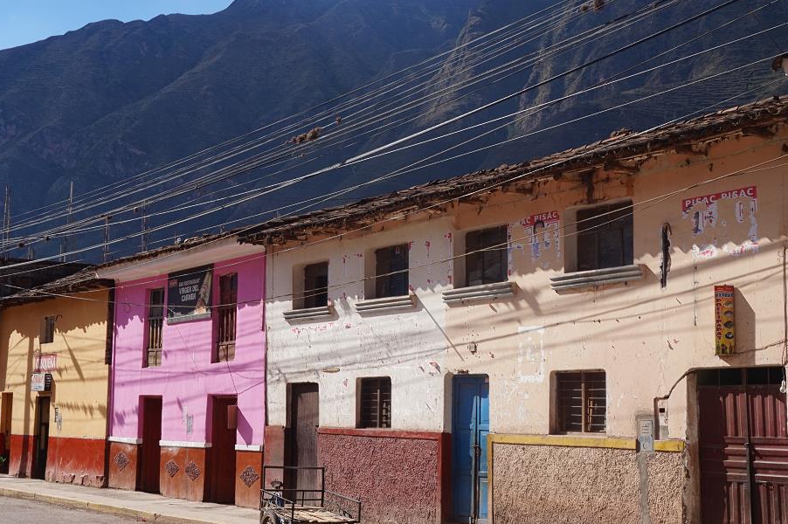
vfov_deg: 25.0
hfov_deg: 36.9
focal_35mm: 54
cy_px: 259
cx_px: 424
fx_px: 1181
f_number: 13
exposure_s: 1/125
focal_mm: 30
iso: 100
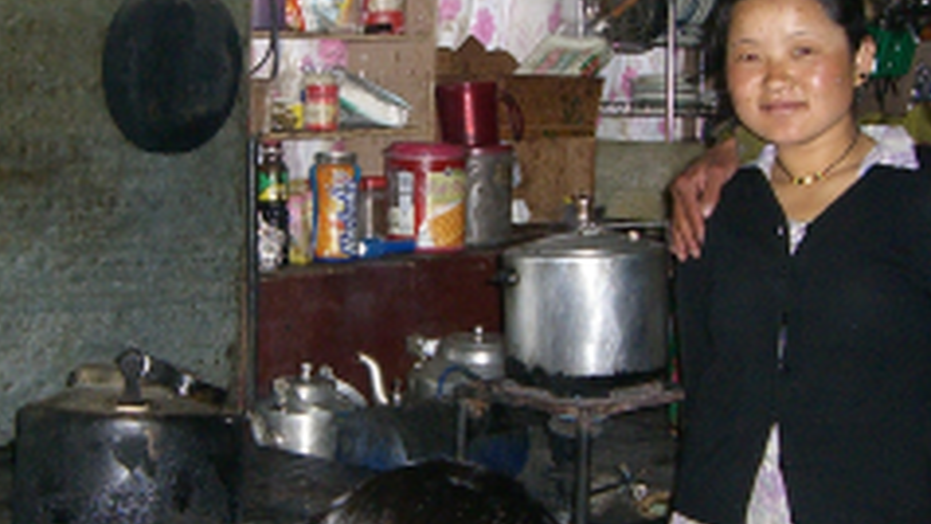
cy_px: 264
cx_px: 430
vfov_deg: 13.9
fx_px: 2148
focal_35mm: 87
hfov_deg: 24.4
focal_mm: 6.2
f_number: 2.7
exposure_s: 1/60
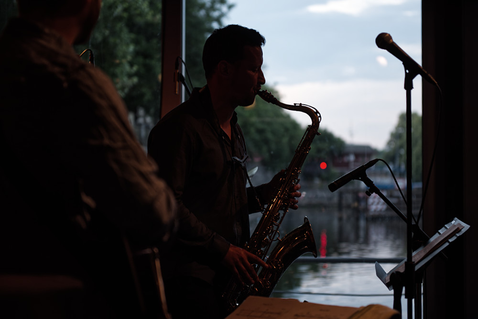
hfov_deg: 28.8
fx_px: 930
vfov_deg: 19.5
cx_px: 239
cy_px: 160
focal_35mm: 70
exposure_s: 1/160
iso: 100
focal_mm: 70
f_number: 2.8
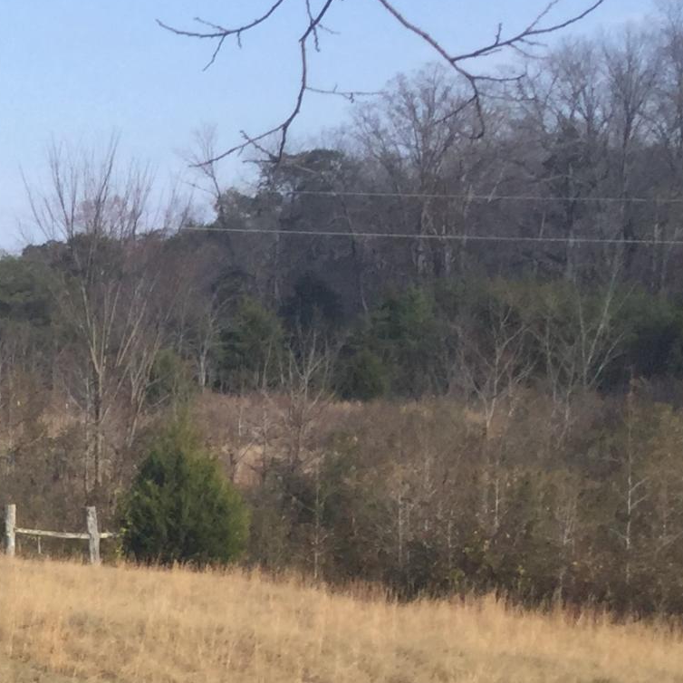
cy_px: 644
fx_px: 2433
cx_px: -553
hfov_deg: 14.1
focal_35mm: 109
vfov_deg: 15.7
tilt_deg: -5.6
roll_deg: +0.3
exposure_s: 1/708
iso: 25
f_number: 2.4
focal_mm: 3.3
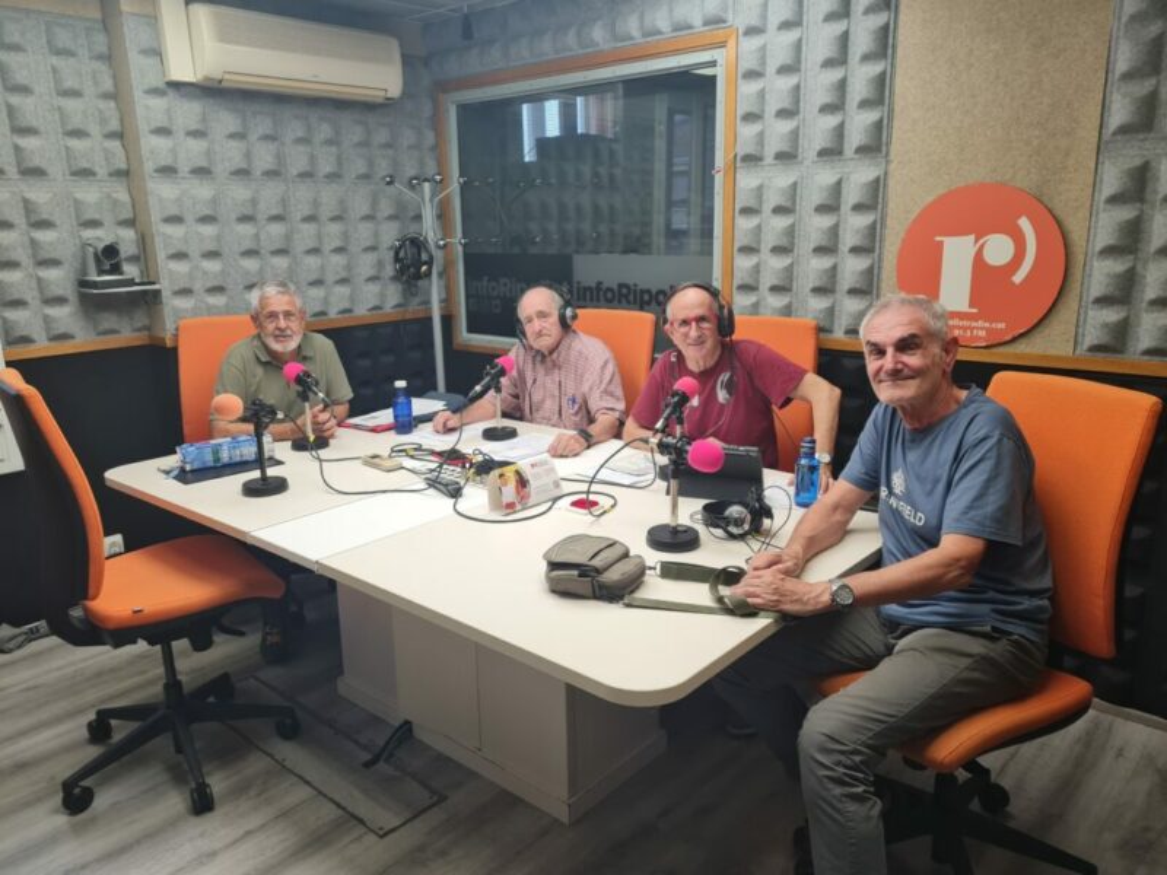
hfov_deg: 67.3
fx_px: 877
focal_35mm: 26
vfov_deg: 53.1
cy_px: 438
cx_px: 584
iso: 64
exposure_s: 1/100
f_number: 1.8
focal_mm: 5.4
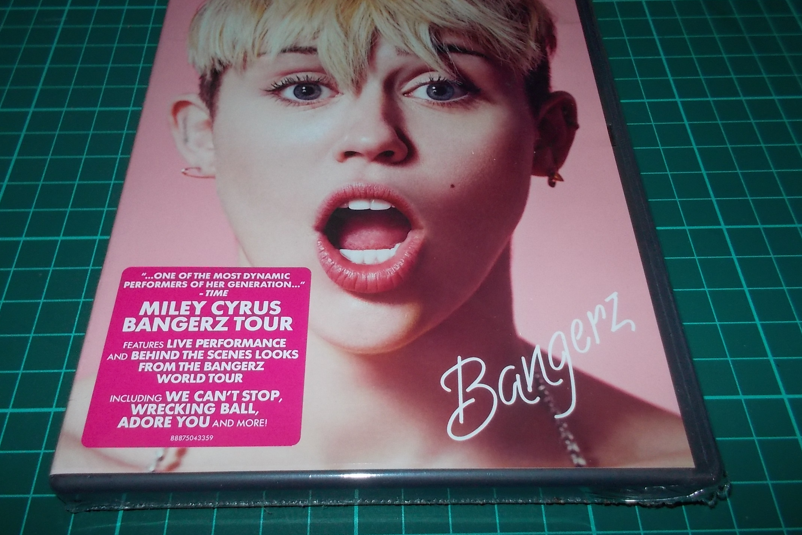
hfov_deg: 58.7
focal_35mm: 32
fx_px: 713
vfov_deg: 41.1
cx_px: 387
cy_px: 244
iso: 200
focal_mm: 4.1
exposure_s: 1/30
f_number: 3.3
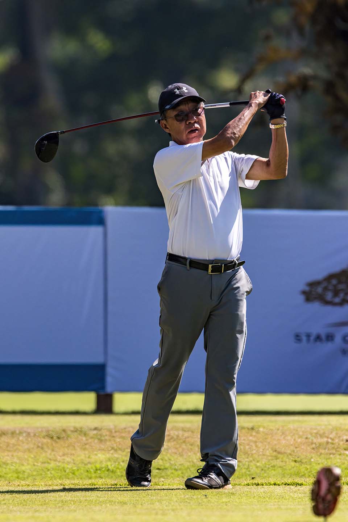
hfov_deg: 2.1
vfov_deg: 3.2
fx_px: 9424
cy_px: 261
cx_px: 174
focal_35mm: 650
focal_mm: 650
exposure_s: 1/2500
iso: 360
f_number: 8
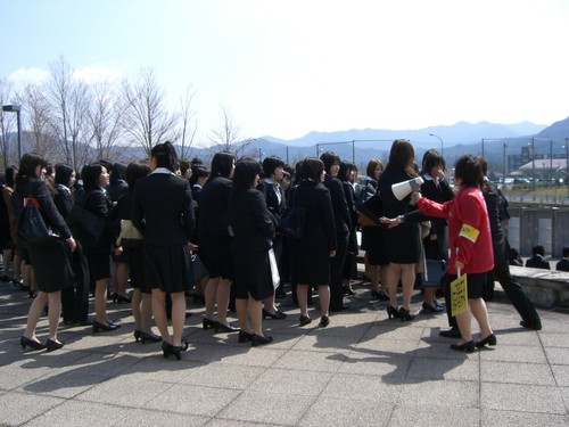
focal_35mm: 38
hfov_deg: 49.0
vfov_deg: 37.7
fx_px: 625
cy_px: 214
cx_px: 284
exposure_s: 1/500
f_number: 4.3
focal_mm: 6.2
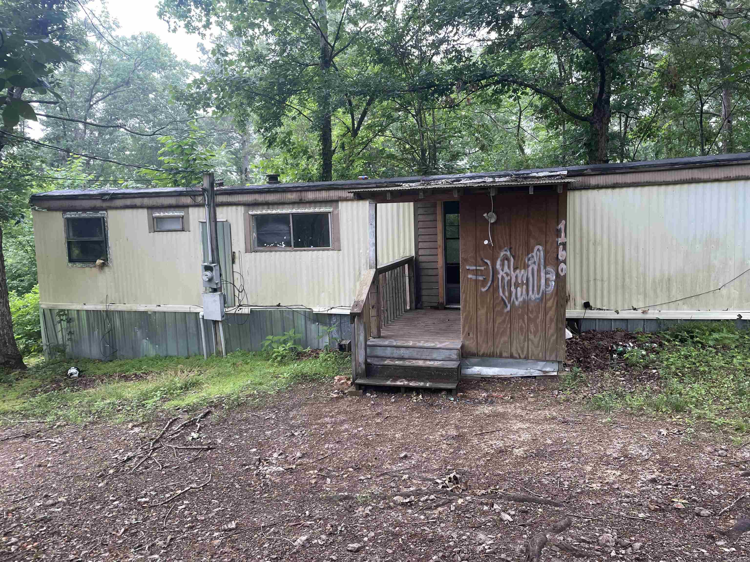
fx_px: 563
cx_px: 375
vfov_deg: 53.1
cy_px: 281
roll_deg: +1.8
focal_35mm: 26
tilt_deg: -6.1
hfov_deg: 67.3
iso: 64
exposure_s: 1/121
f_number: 1.6
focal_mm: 4.2
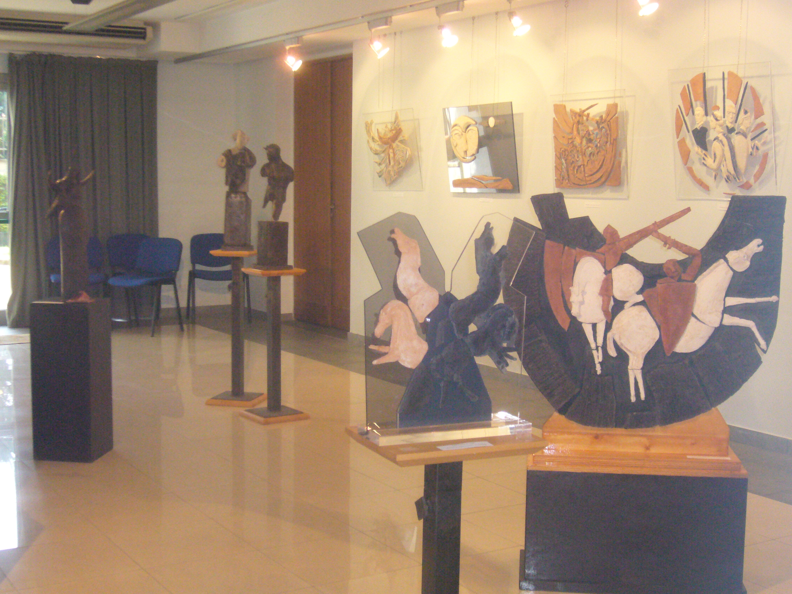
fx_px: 1144
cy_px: 297
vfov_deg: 29.1
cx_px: 396
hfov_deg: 38.2
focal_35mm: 50
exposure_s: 1/60
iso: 400
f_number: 3.3
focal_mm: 8.3
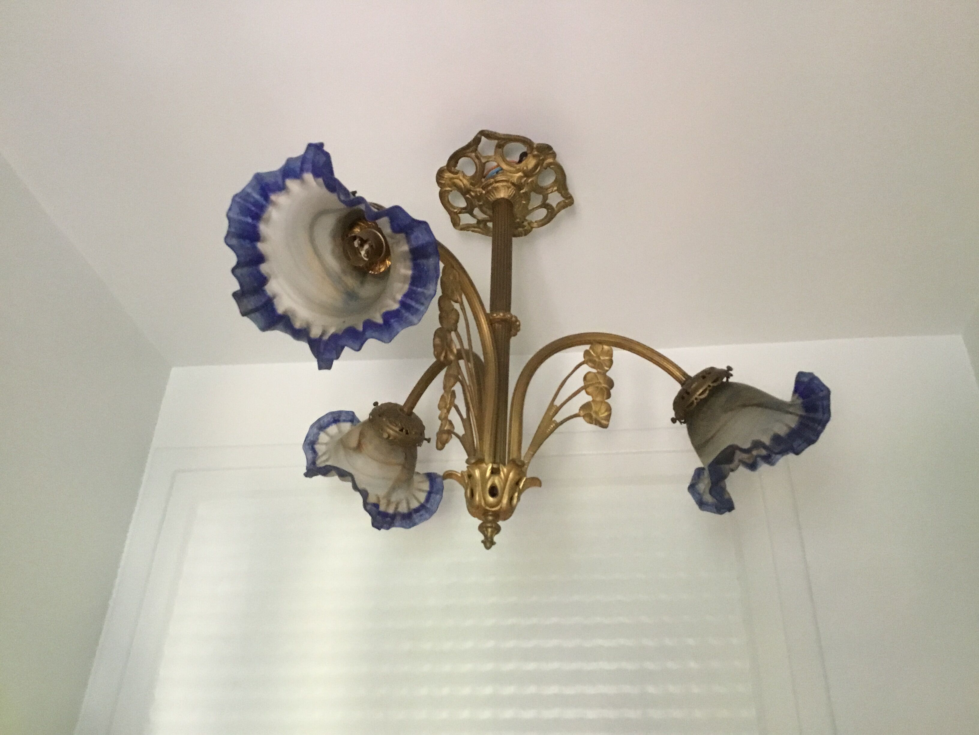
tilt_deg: +33.4
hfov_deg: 58.4
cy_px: 368
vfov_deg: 45.4
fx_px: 877
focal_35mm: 31
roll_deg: -3.0
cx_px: 490
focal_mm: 3.3
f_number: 2.4
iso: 200
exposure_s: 1/17
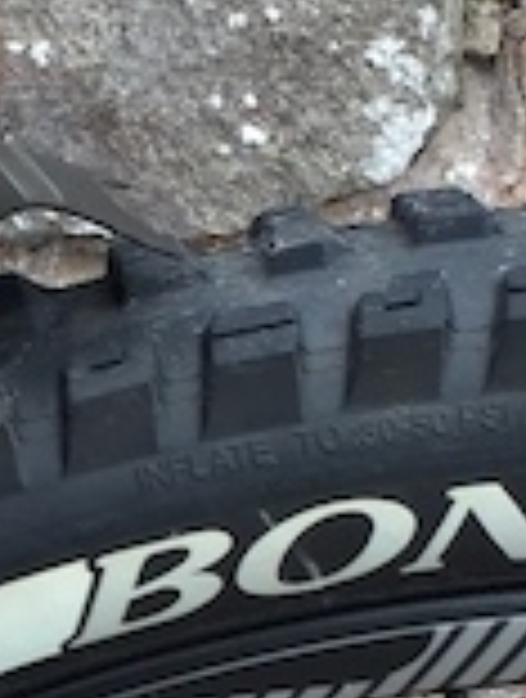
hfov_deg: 7.7
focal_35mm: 191
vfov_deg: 10.2
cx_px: -139
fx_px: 3854
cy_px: 739
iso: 32
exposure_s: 1/100
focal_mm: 4.15
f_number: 2.2
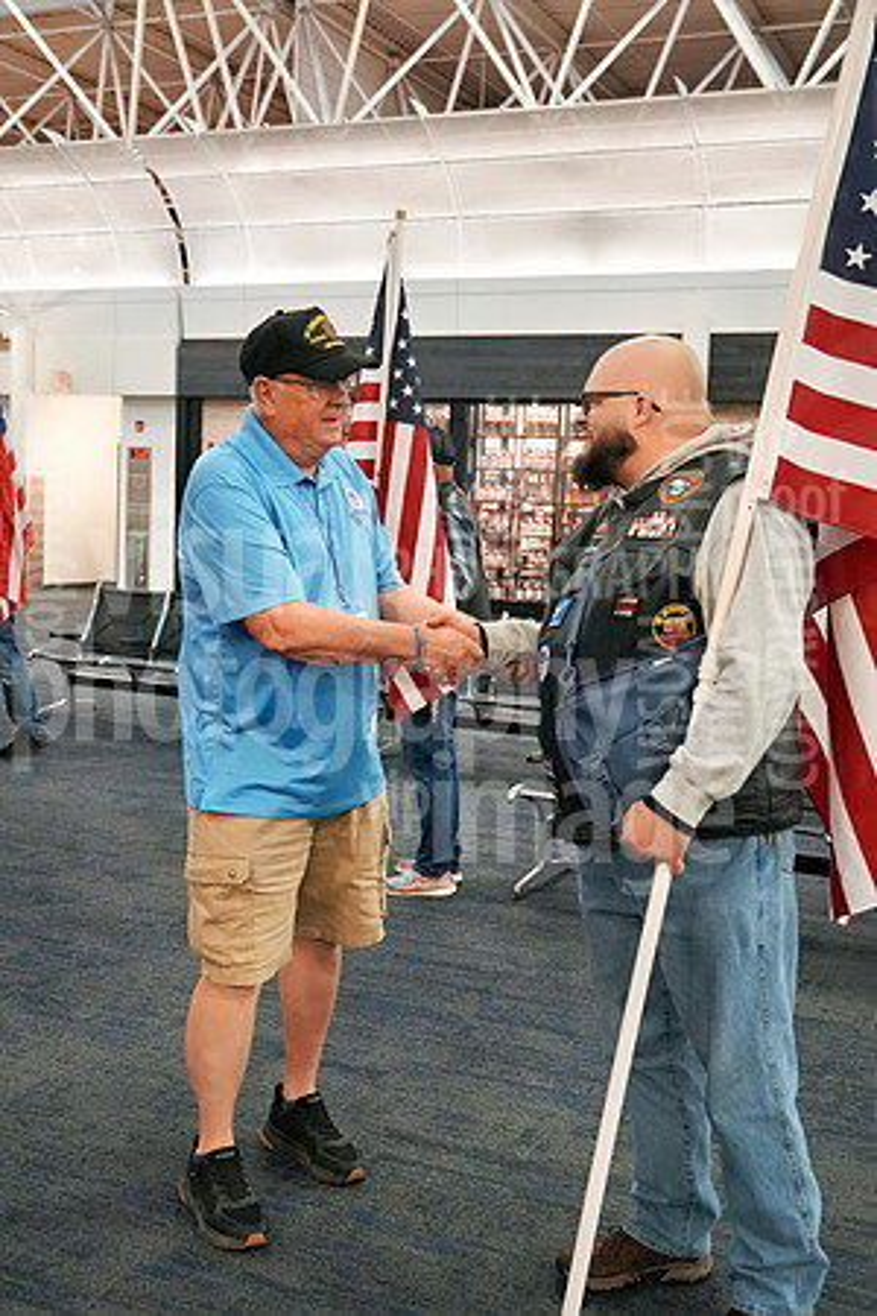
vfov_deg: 46.4
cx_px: 438
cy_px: 658
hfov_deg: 31.9
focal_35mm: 42
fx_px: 1535
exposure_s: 1/100
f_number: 4.5
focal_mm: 28
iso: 4000
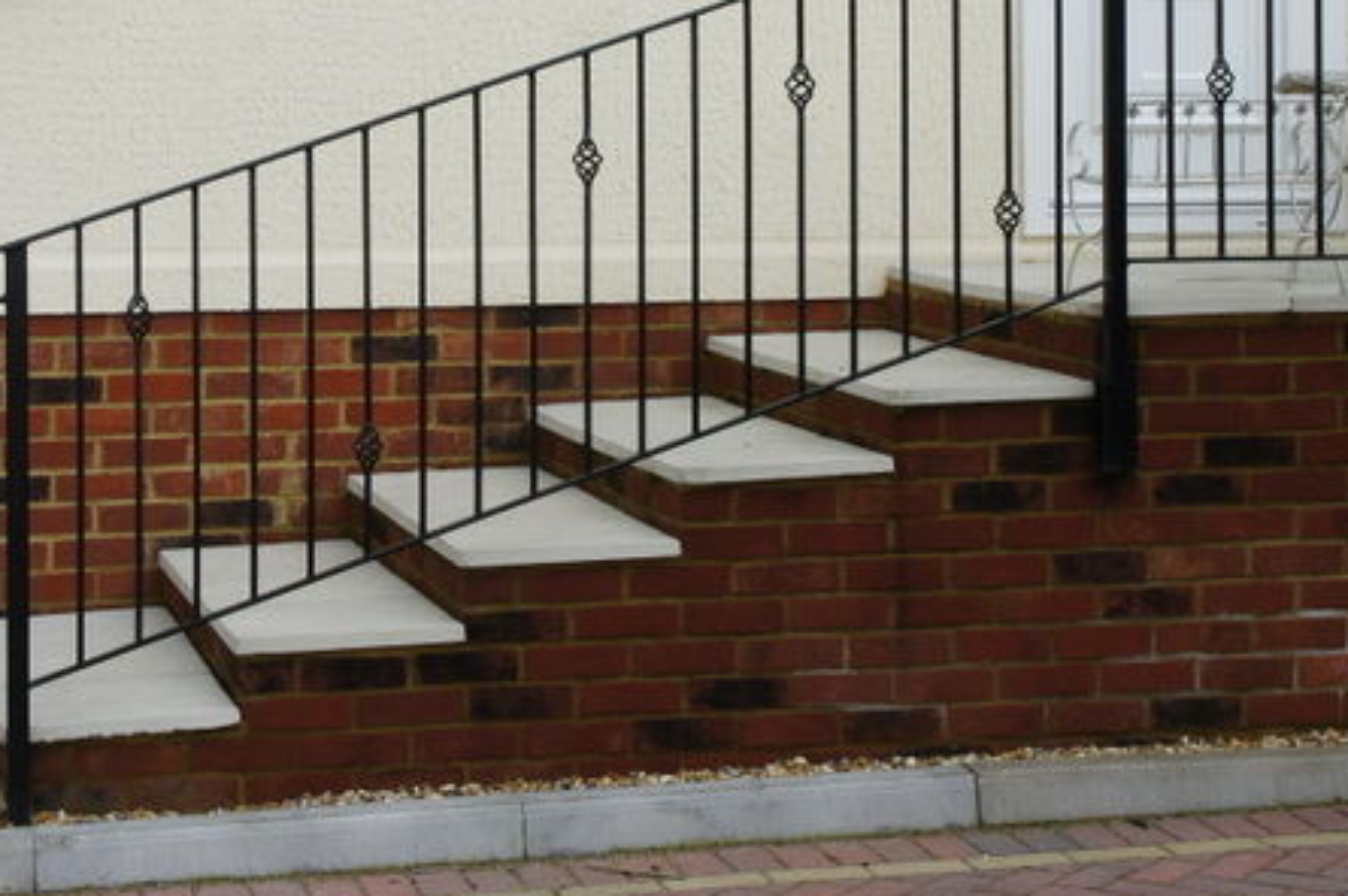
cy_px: 104
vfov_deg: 15.3
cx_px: 697
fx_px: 3293
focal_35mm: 88
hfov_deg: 23.1
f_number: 13
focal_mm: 29
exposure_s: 1/250
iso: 320
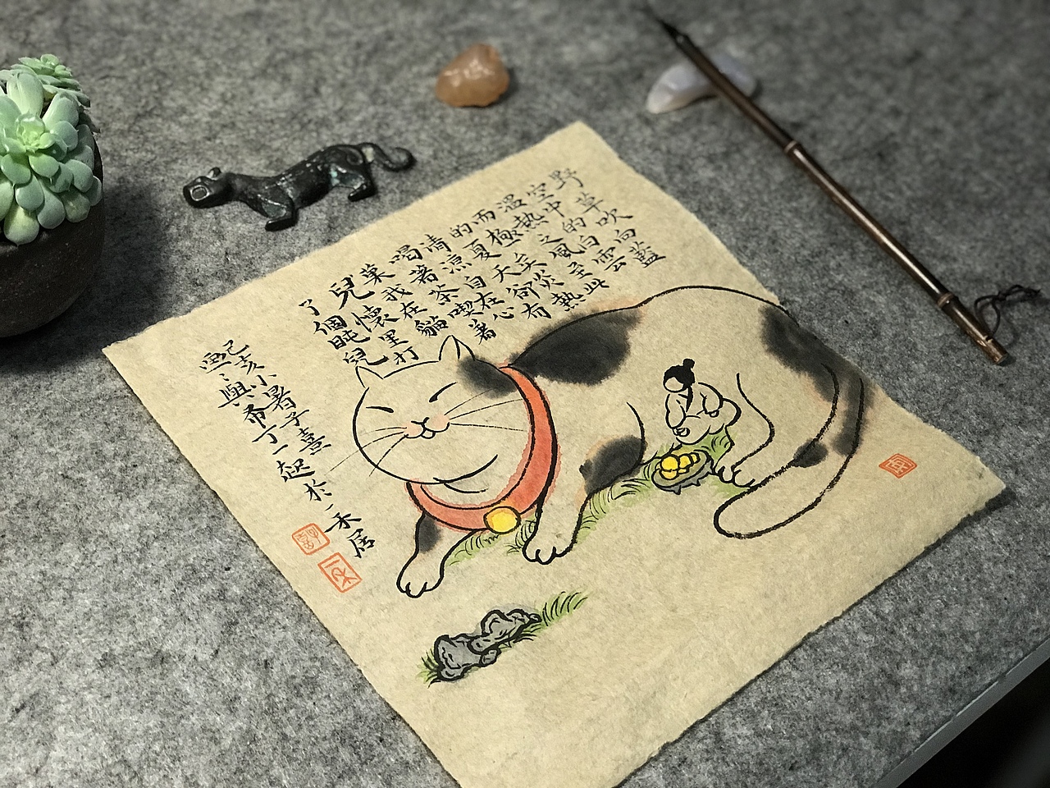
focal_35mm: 57
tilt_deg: -51.8
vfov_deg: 25.7
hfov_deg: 33.8
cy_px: 394
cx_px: 525
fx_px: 1729
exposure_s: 1/50
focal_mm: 6.6
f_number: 2.8
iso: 160
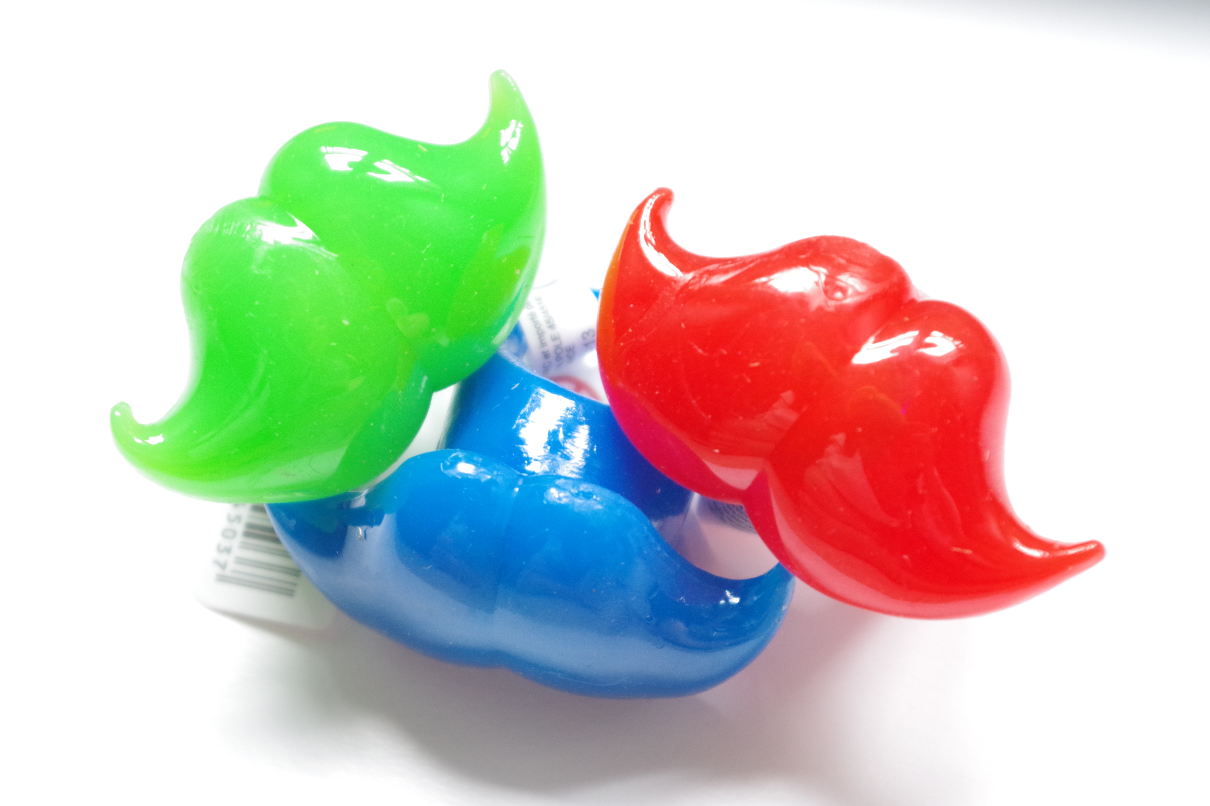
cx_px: 605
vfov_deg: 18.2
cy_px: 403
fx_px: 2521
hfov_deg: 27.0
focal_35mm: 75
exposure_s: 1/30
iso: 800
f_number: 5.6
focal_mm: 50
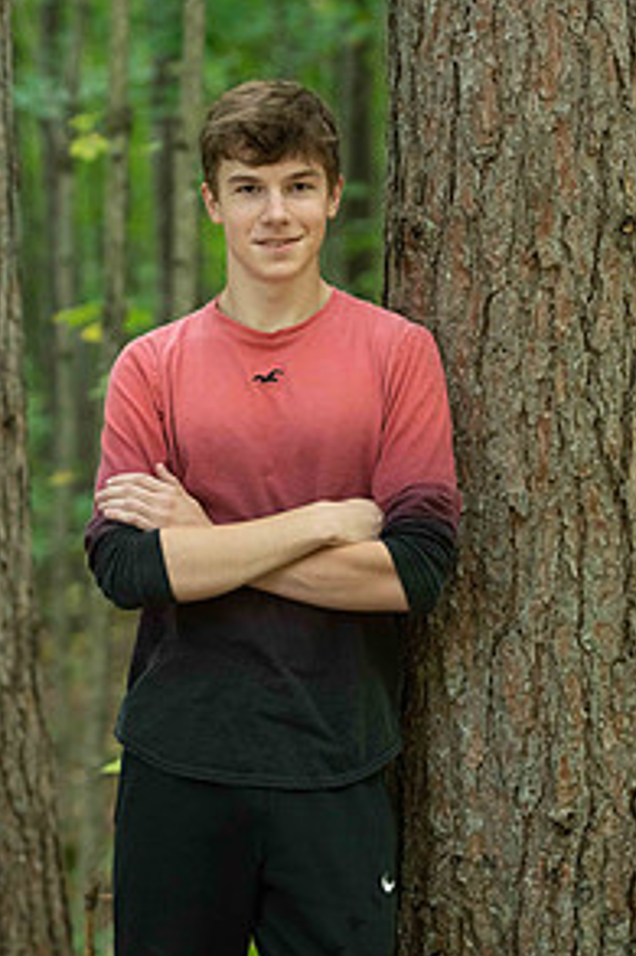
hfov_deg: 10.4
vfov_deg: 15.5
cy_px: 506
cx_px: 287
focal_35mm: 132
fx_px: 3502
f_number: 2.8
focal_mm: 86
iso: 800
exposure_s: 1/200
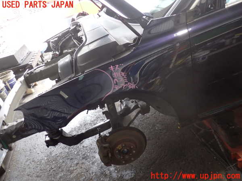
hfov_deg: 60.0
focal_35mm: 30
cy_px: 90
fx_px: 210
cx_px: 121
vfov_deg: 46.8
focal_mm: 5.4
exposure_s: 1/30
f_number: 2.3
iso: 200
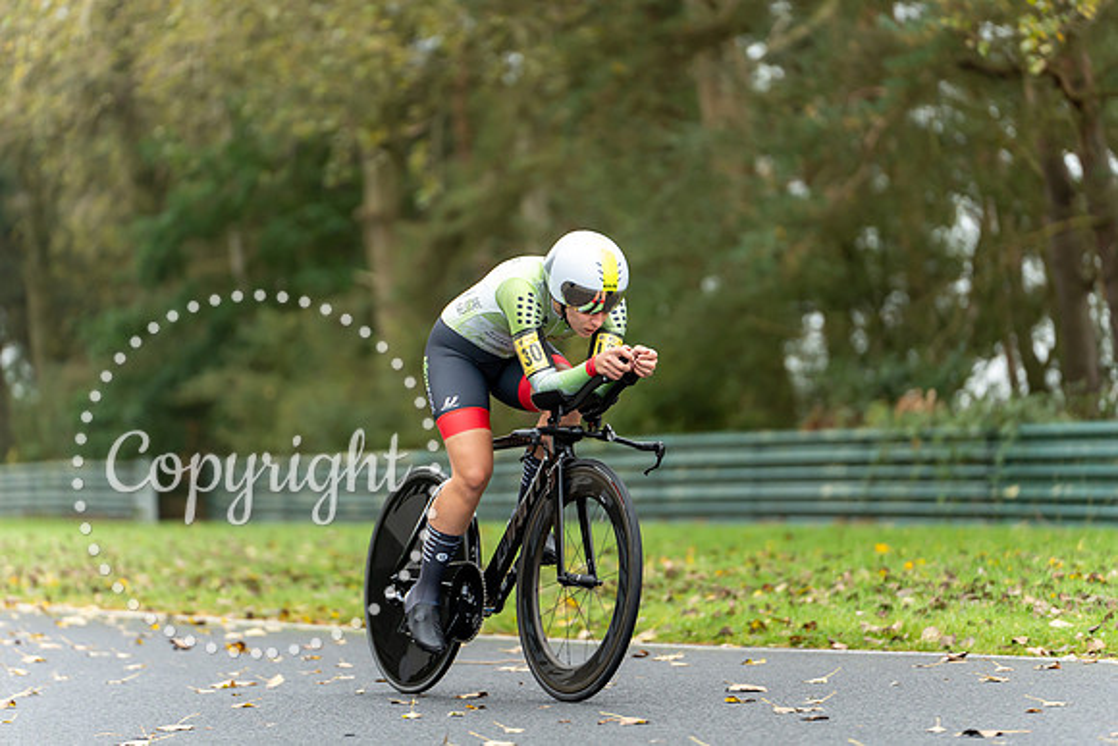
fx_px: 5095
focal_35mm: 164
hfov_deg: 12.5
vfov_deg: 8.4
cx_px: 584
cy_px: 361
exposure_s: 1/1000
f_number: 2.8
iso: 800
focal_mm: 157
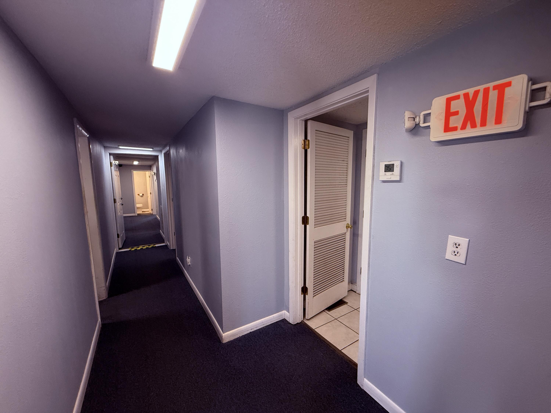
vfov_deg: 85.7
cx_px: 276
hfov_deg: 102.1
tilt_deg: -5.9
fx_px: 223
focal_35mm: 14
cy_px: 206
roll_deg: +0.2
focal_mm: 2.22
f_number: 2.2
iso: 320
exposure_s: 1/120
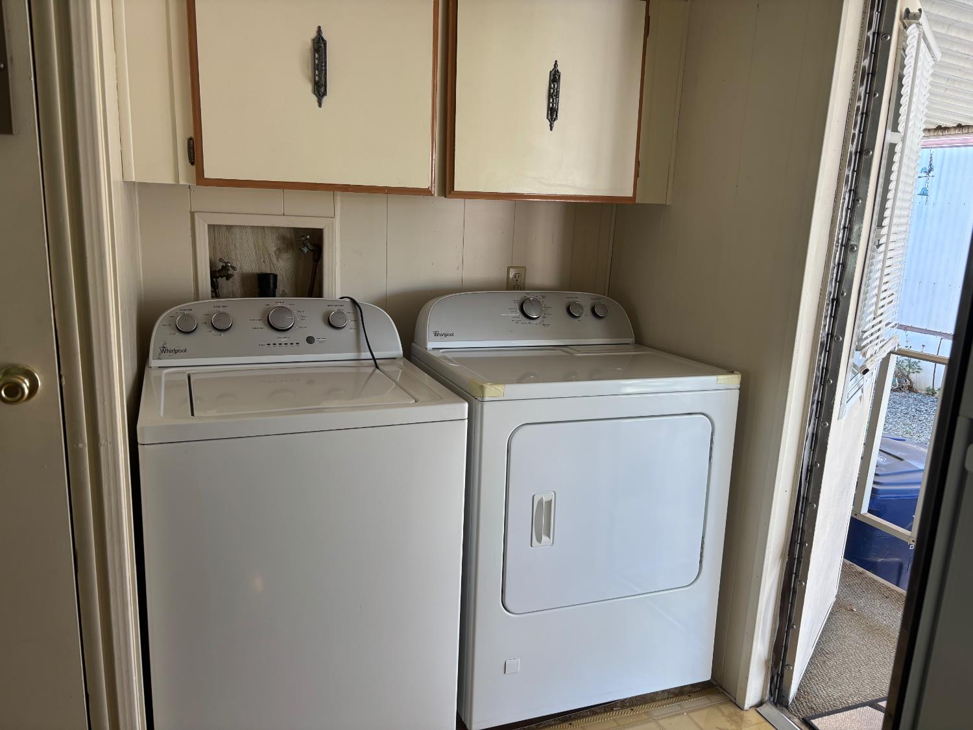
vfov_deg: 53.1
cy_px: 365
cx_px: 486
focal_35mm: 26
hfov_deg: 67.3
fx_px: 731
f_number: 1.6
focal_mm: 5.96
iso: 64
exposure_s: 1/120
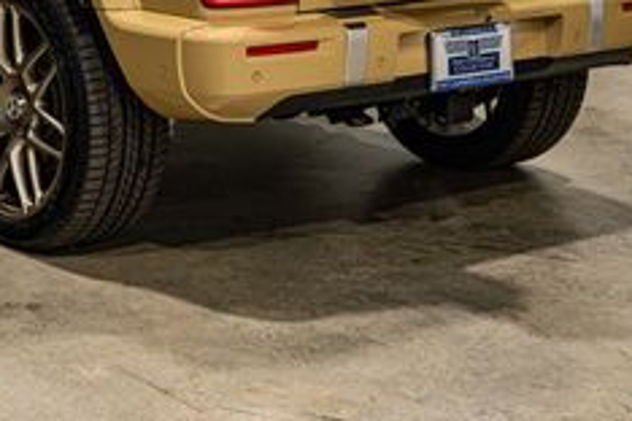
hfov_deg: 19.5
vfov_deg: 12.8
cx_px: 143
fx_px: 1826
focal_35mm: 104
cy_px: -115
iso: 1600
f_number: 4
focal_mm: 38
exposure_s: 1/100
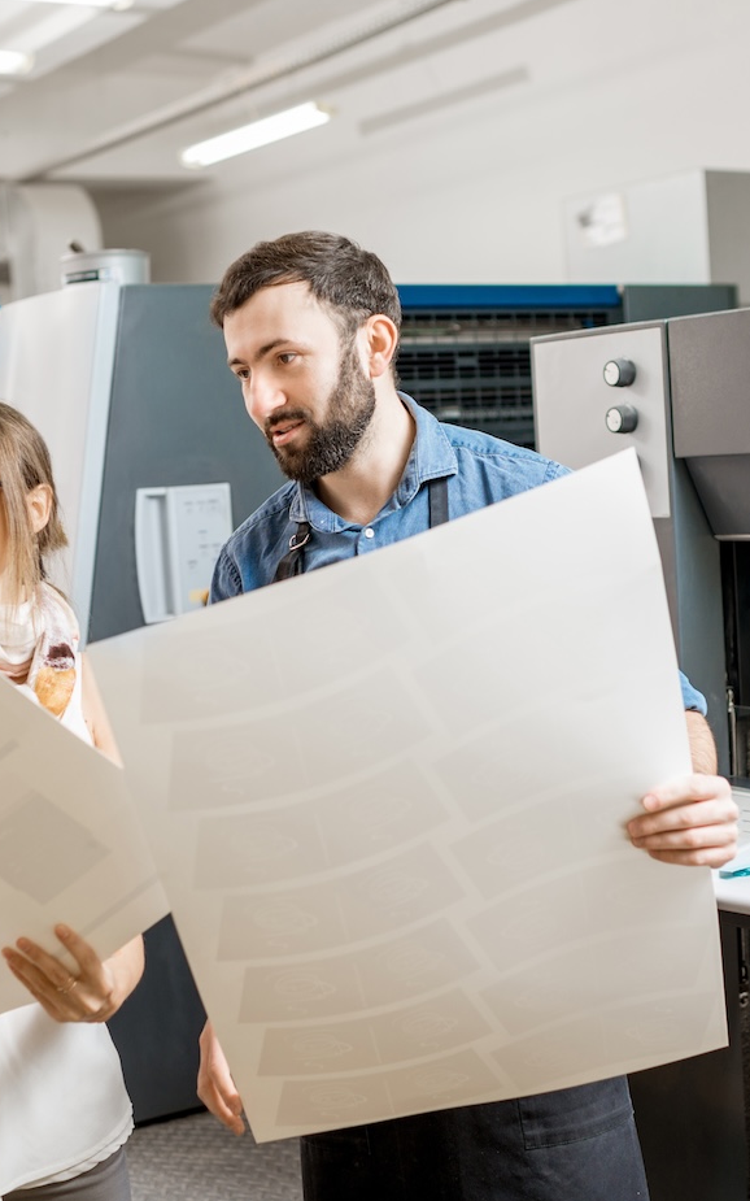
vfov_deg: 37.5
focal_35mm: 54
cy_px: 600
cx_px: 349
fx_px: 1766
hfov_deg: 24.0
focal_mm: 35
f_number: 2.5
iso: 250
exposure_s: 1/200
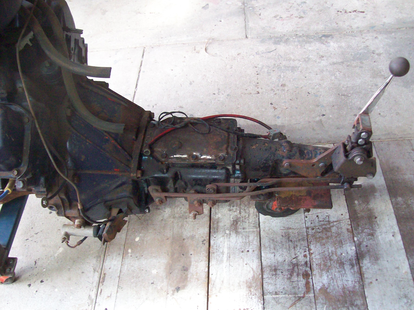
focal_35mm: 36
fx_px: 431
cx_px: 207
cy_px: 155
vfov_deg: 39.7
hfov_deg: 51.4
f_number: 2.7
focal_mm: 6
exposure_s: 1/128
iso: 355
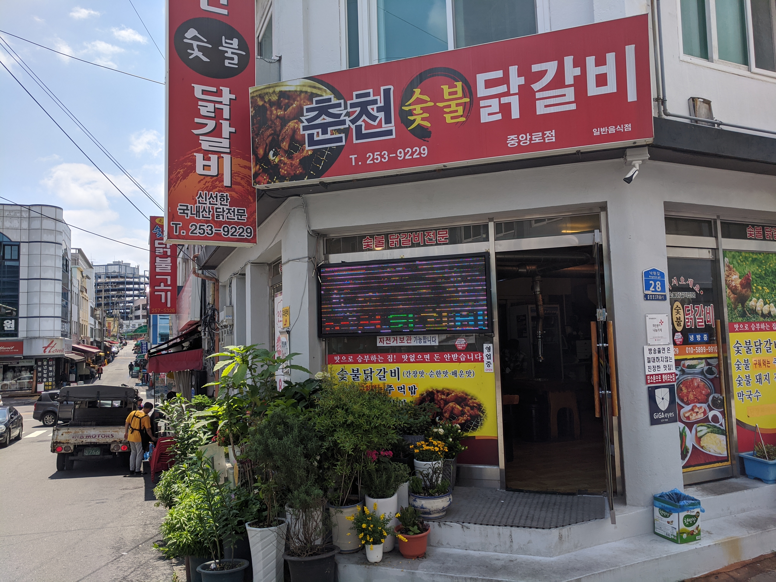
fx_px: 583
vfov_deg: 53.1
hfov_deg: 67.3
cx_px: 388
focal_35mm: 26
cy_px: 291
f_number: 2
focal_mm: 4.67
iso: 51
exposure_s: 1/2513
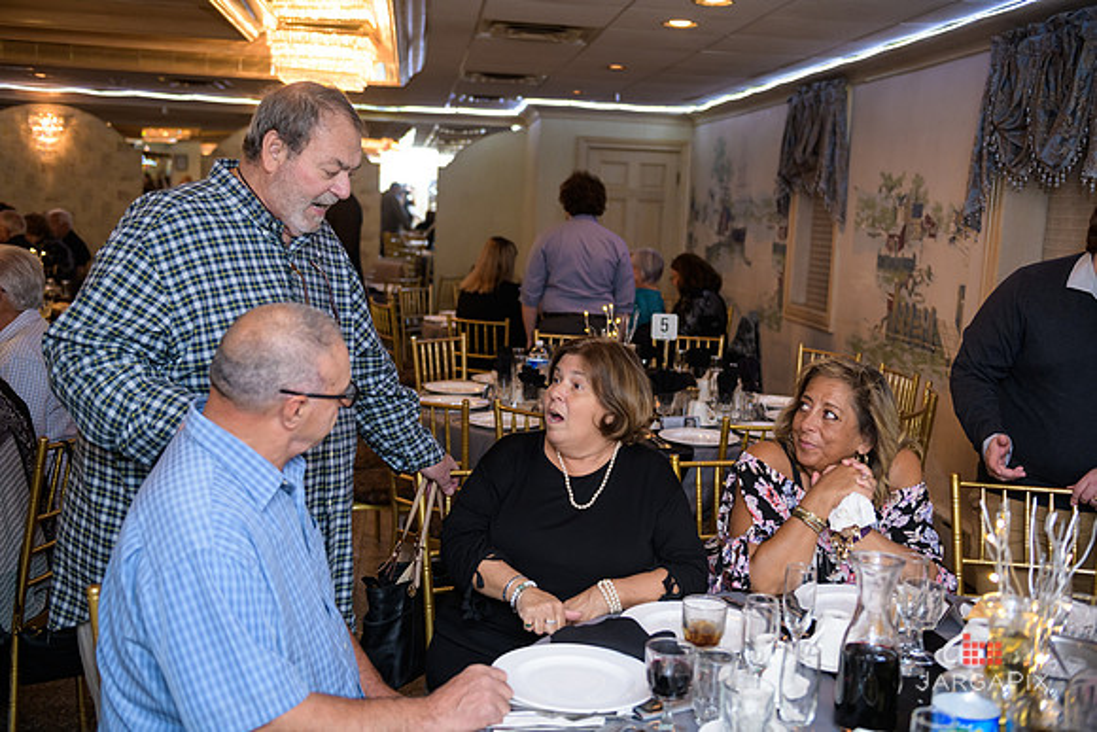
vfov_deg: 35.1
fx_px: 1158
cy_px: 366
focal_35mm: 38
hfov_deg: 50.7
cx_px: 548
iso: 800
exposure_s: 1/100
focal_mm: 38
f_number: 3.2
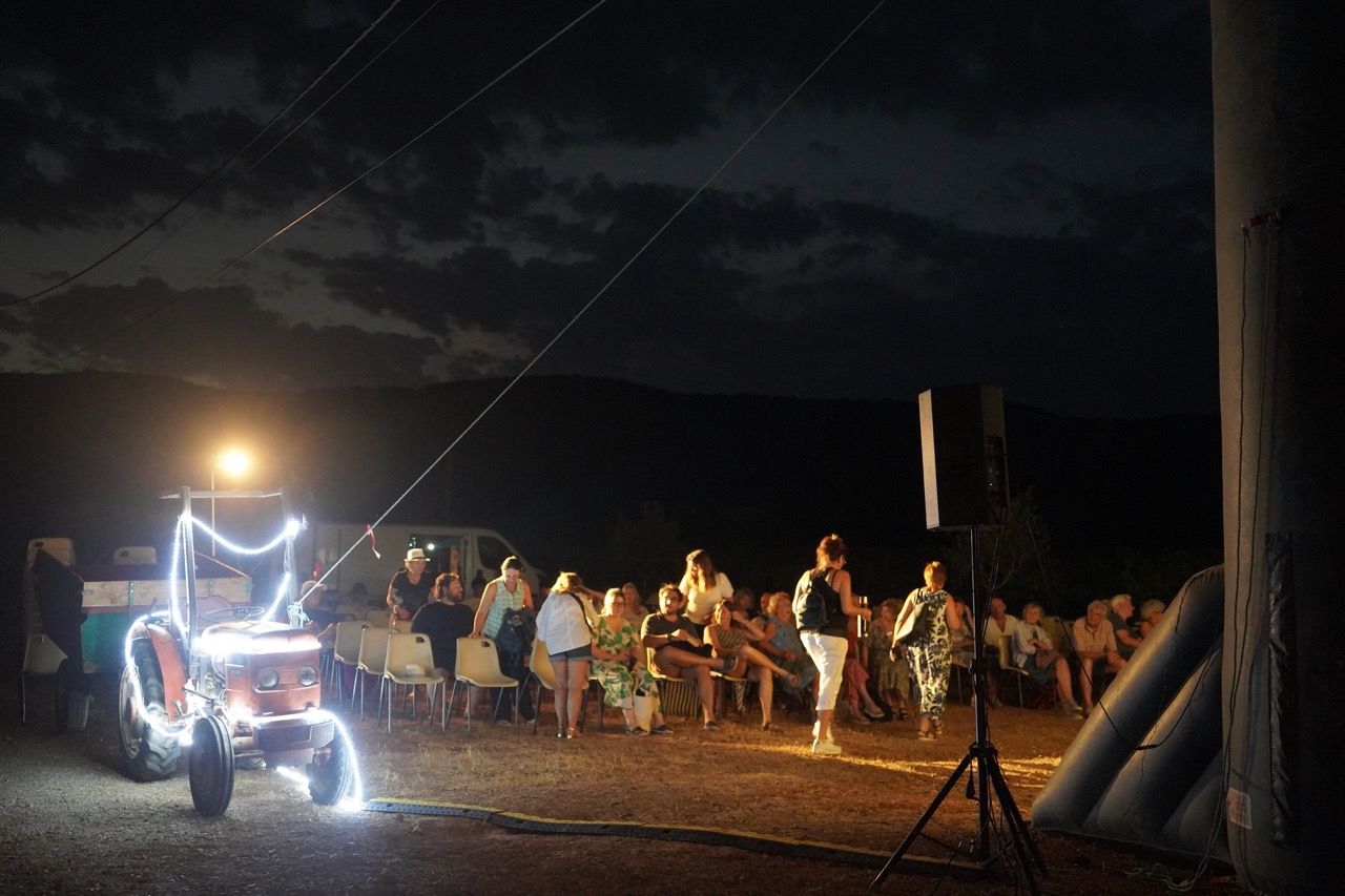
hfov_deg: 47.5
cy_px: 448
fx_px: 1528
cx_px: 672
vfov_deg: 32.7
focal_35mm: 41
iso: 12800
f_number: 2.8
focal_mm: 40.9
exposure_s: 1/50
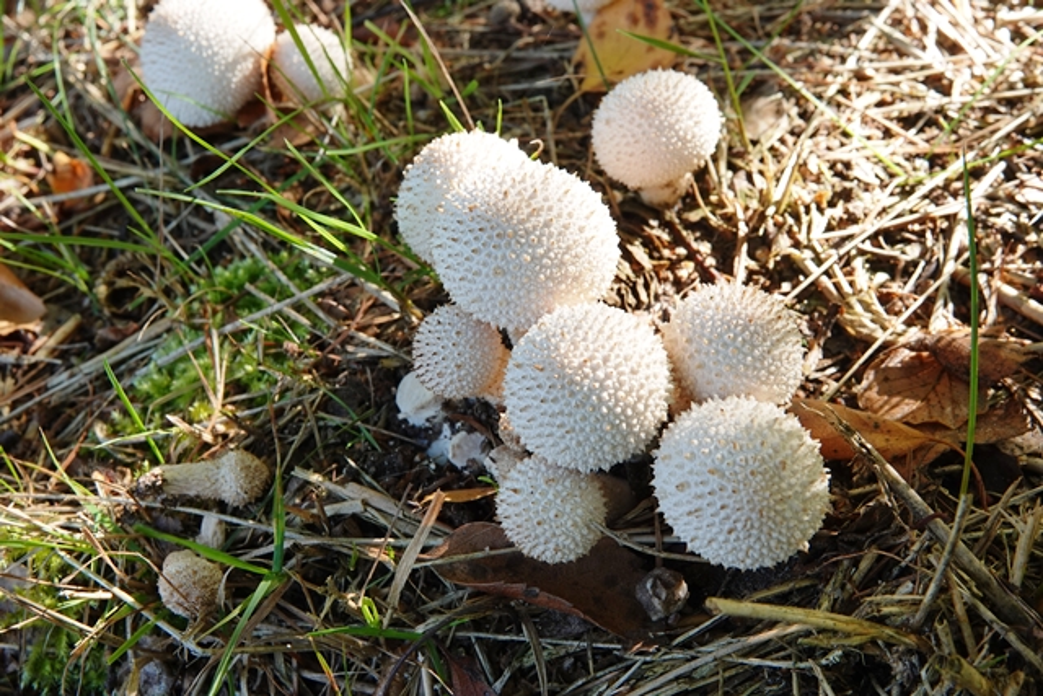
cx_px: 522
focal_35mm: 39
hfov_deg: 49.5
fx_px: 1130
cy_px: 348
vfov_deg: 34.2
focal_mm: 14.16
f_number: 7.1
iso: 125
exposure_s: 1/40
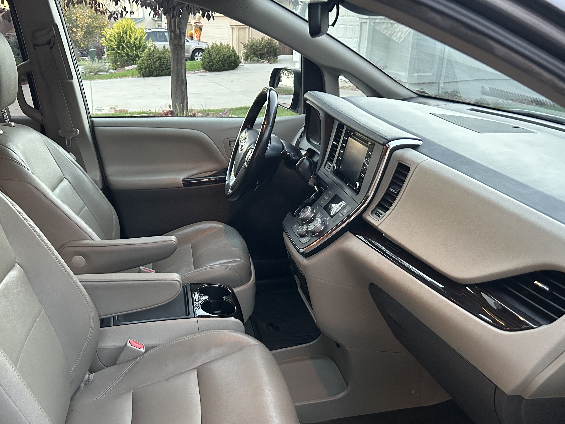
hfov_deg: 53.8
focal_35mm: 34
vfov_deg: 41.3
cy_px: 277
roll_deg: +0.4
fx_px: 555
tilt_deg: -26.4
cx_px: 245
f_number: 1.5
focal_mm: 5.7
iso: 400
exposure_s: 1/60
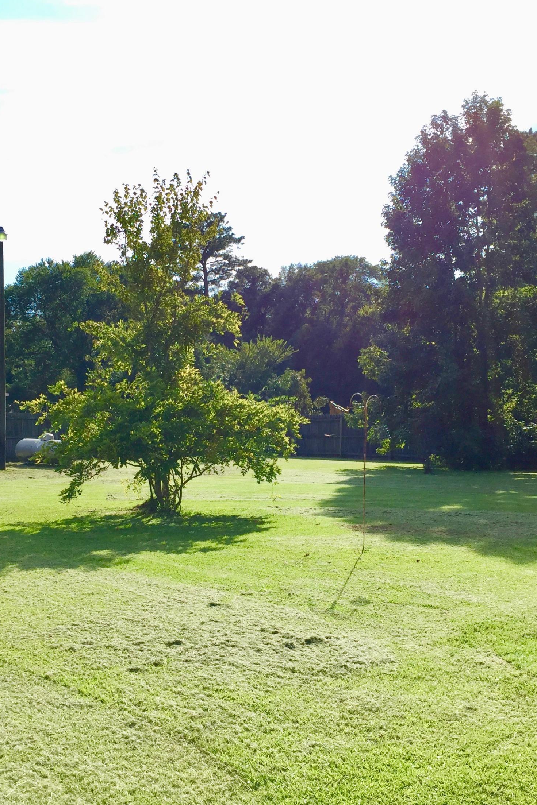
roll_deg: -0.1
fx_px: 917
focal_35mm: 41
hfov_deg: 32.6
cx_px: 259
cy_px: 407
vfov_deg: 47.4
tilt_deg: -0.3
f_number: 2.2
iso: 32
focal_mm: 4.15
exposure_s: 1/1522
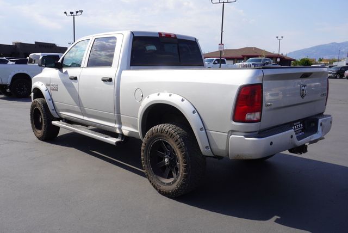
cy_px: 116
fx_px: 305
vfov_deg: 41.8
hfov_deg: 59.4
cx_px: 174
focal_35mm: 32
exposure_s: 1/250
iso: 100
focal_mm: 21
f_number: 8
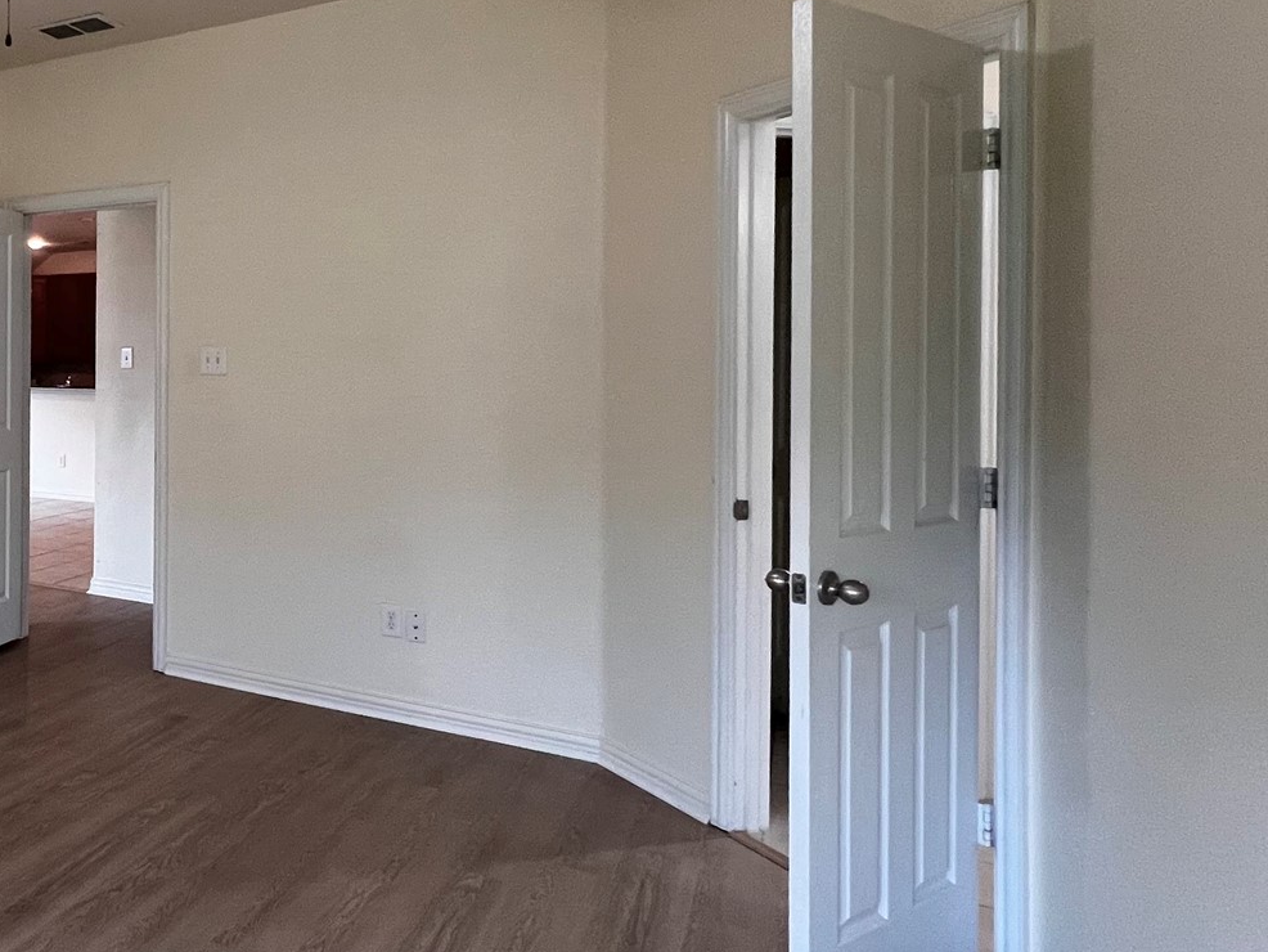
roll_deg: -1.3
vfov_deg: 50.9
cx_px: 33
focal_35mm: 27
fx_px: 989
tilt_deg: +0.0
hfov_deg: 53.2
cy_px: 359
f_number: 1.8
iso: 200
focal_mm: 1.57
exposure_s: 1/99
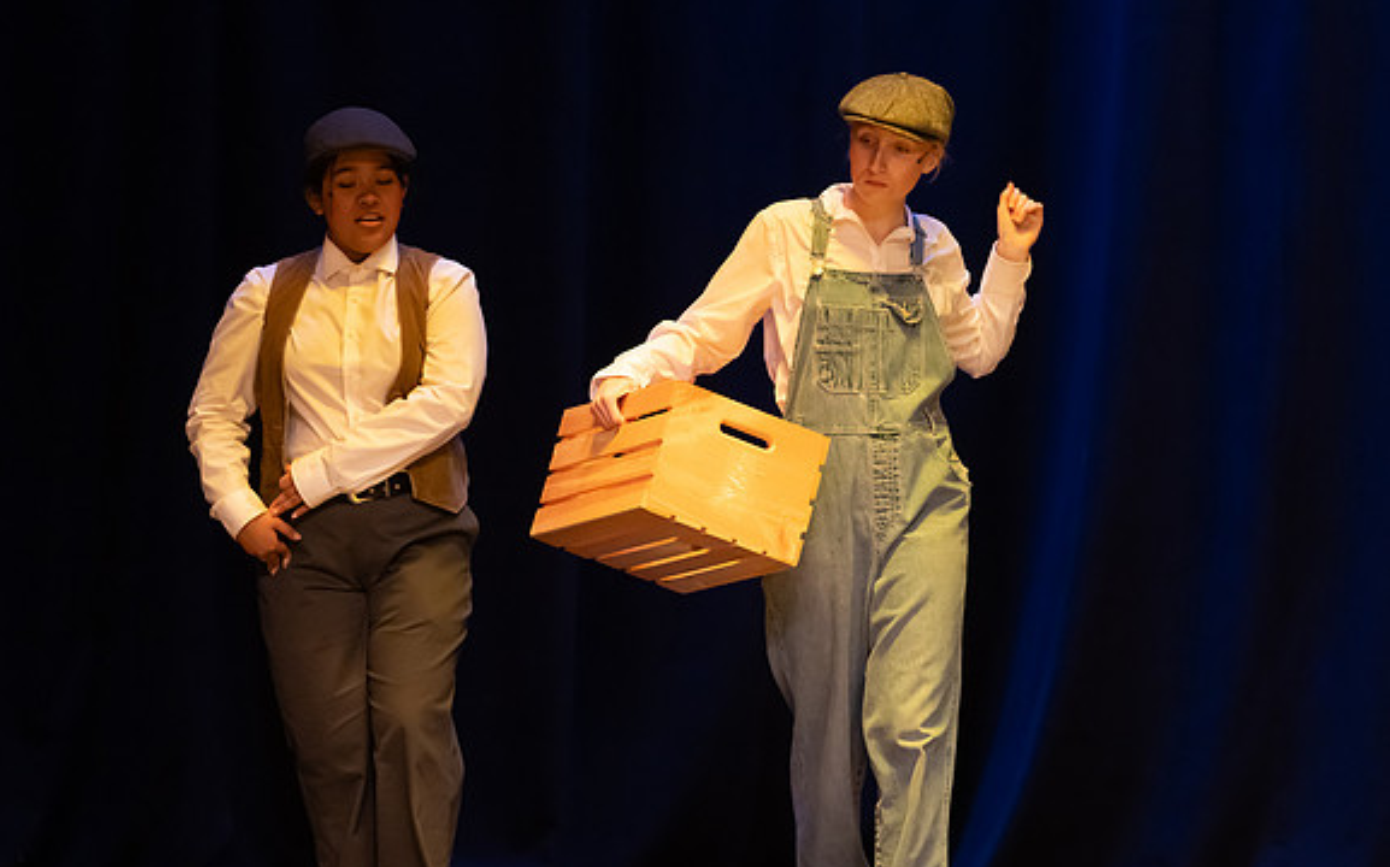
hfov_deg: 5.3
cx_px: 872
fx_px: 15145
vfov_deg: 3.3
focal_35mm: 400
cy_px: 497
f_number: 2.8
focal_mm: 300
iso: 8000
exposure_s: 1/250
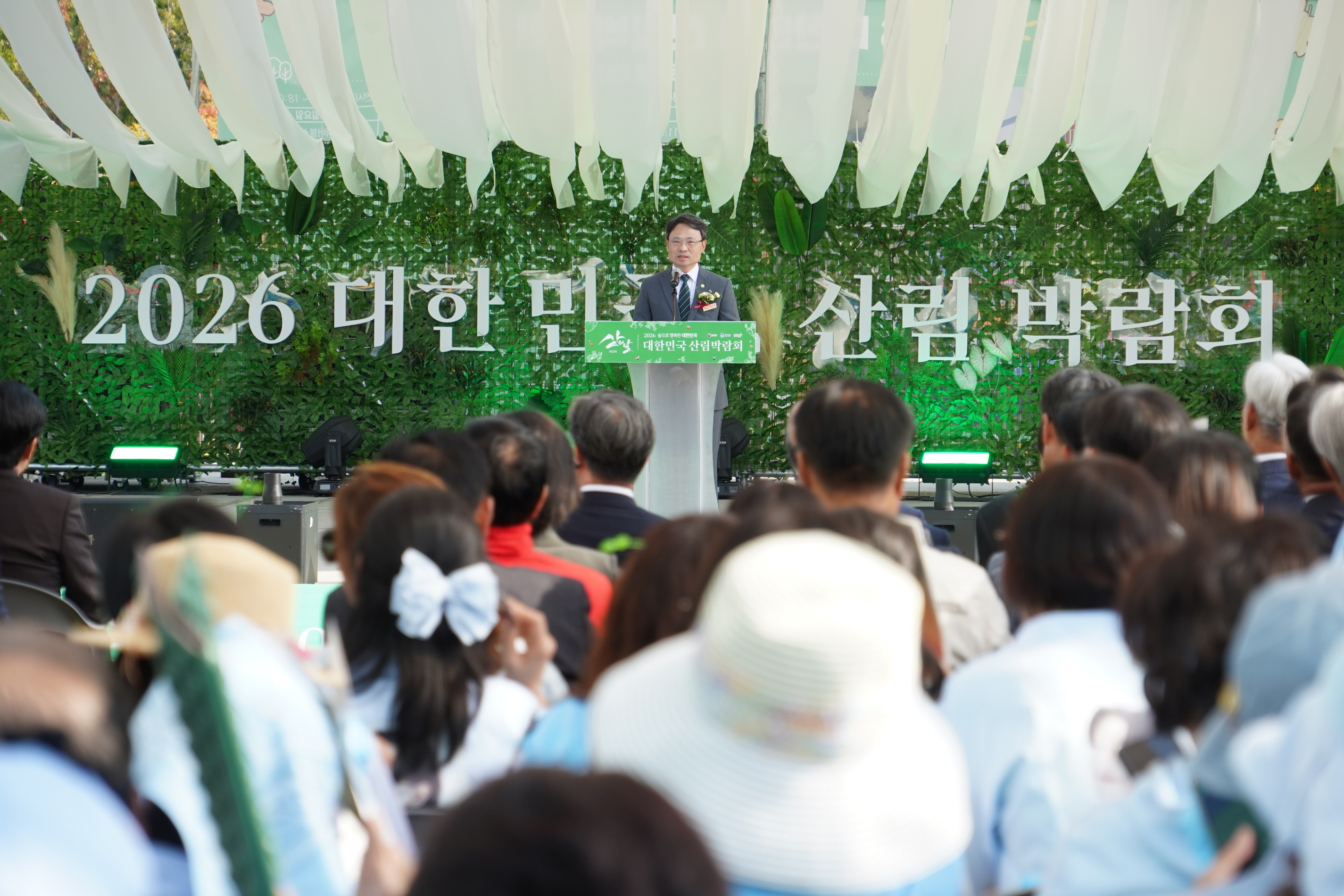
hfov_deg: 11.9
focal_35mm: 172
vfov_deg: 8.0
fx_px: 6421
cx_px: 672
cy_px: 448
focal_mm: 172
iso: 500
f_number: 8
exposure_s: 1/320
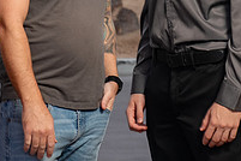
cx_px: 148
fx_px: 1051
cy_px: -67
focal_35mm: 157
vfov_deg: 8.6
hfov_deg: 13.1
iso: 800
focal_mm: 52
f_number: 4
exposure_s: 1/80
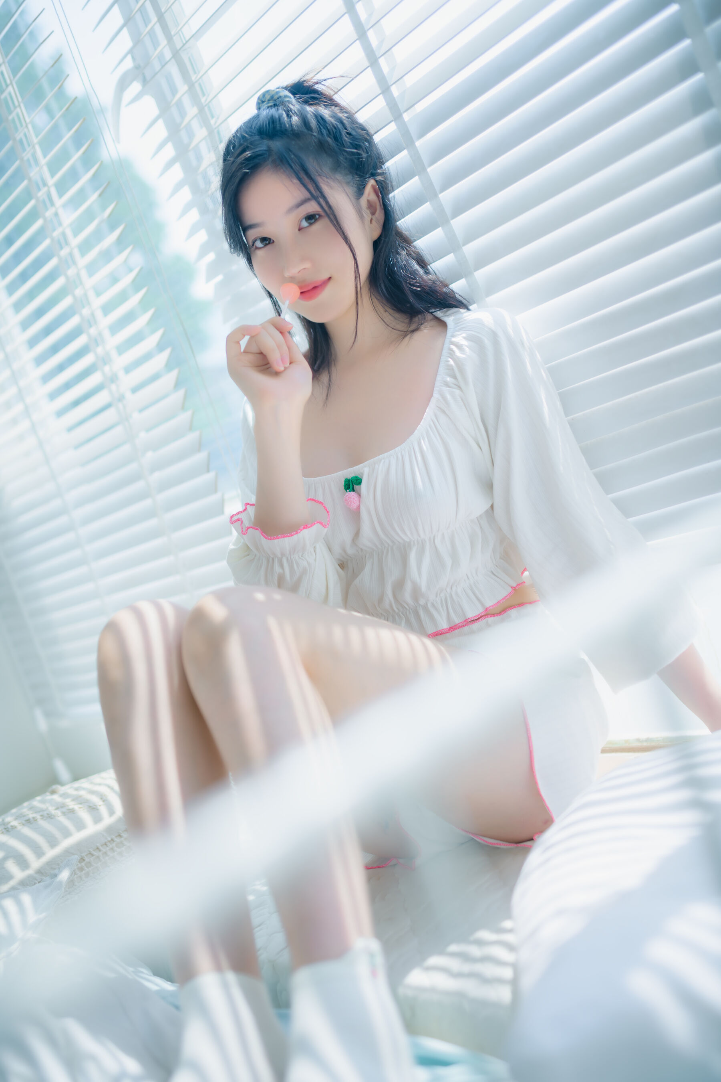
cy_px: 541
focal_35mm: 35
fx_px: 1051
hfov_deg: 37.9
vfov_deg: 54.4
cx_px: 360
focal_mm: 35
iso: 64
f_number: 2
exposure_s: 1/800
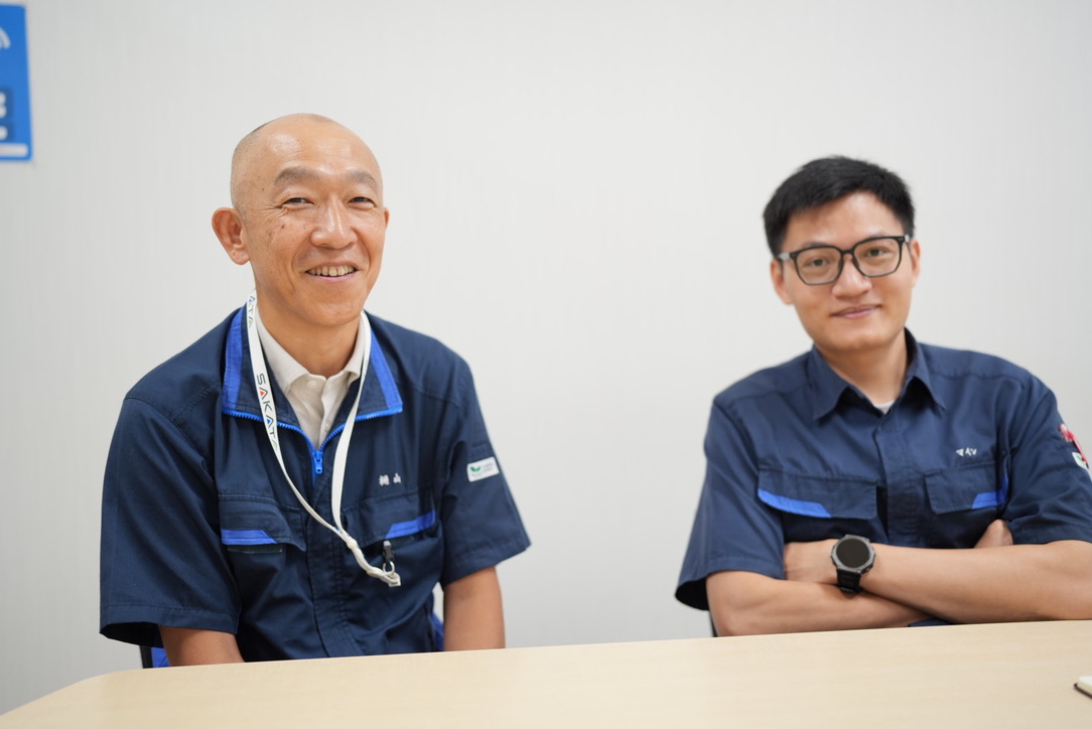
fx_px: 1062
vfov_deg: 37.9
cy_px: 364
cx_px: 546
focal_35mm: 35
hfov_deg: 54.4
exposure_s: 1/125
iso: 250
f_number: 1.4
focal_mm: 35
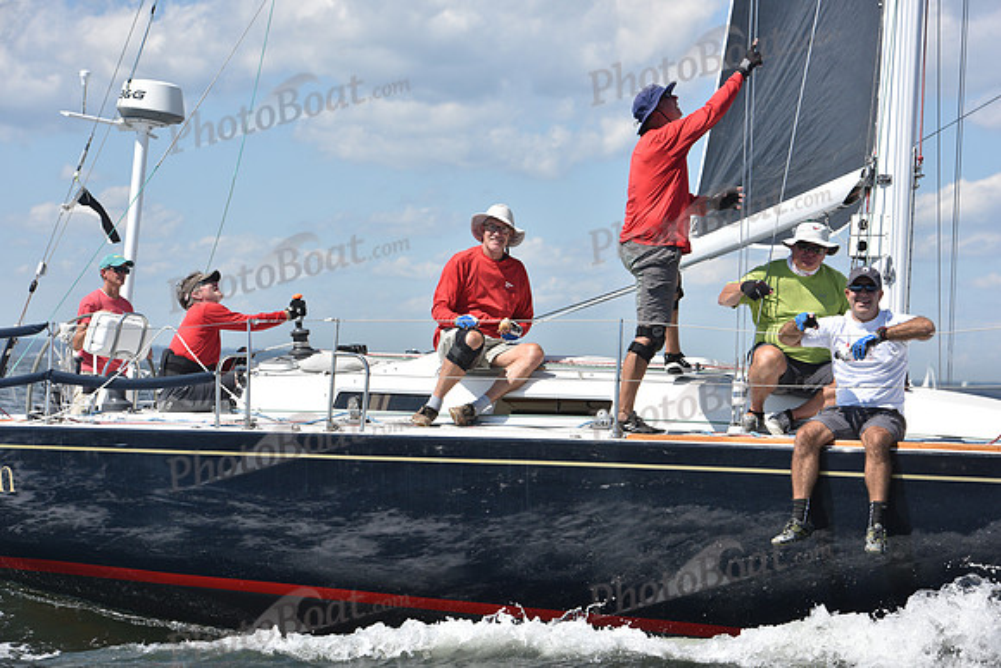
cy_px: 334
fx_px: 2920
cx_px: 500
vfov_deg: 13.0
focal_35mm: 105
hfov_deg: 19.5
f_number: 8
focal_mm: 105
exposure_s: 1/1250
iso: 320
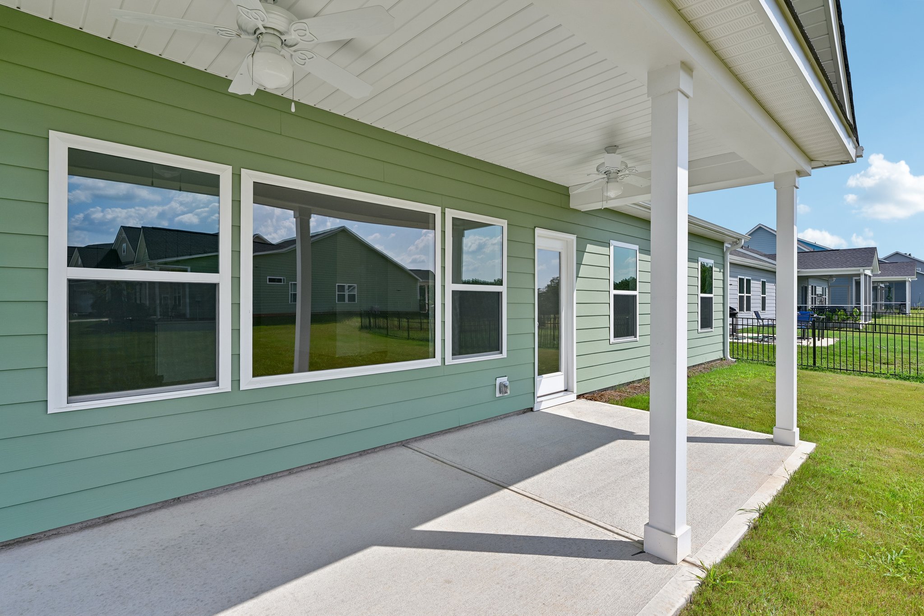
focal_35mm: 18
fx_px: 449
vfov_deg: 68.9
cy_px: 308
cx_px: 462
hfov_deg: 91.6
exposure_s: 1/320
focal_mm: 17.5
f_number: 8
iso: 100
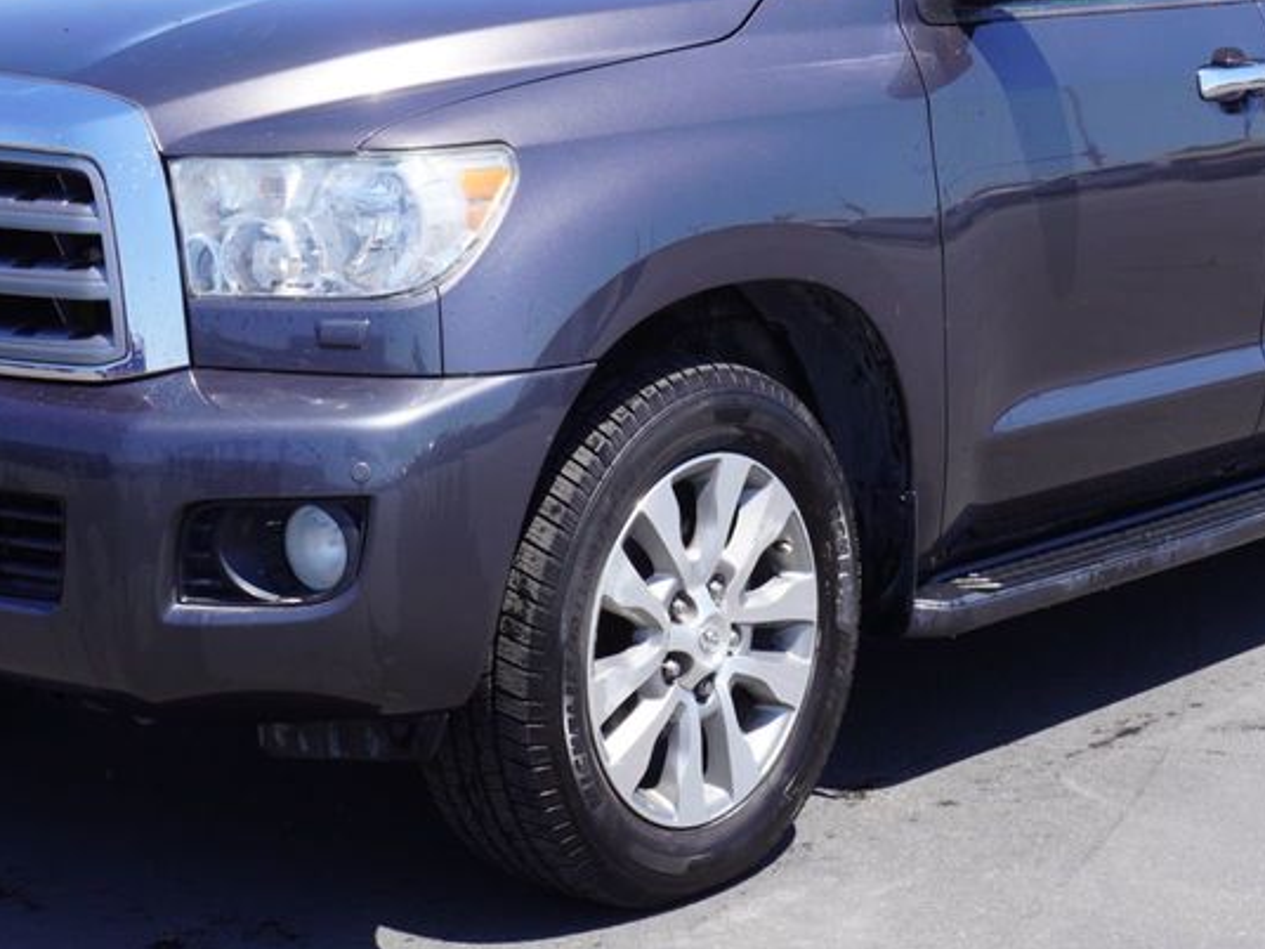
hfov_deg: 24.4
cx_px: 635
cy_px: 326
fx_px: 2921
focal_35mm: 80
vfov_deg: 18.4
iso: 100
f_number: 9
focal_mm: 29
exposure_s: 1/100
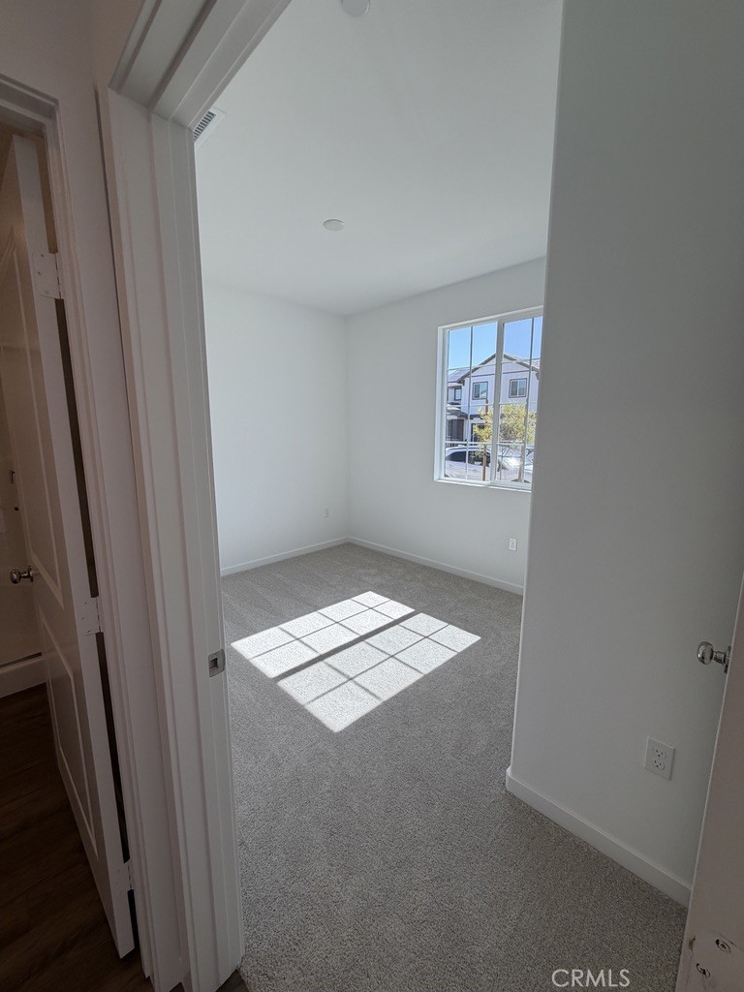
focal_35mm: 14
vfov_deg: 102.1
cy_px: 496
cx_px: 372
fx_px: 401
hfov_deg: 85.7
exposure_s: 1/253
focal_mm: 2.22
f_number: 2.2
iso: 40
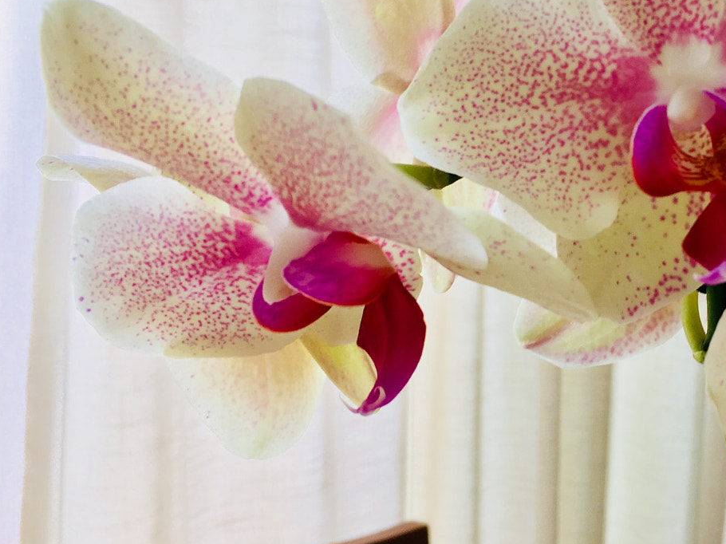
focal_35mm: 51
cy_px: 251
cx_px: 617
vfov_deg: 28.5
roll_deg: -4.4
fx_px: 1069
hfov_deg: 35.8
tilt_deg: -9.2
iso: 25
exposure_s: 1/40
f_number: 2.2
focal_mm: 4.15
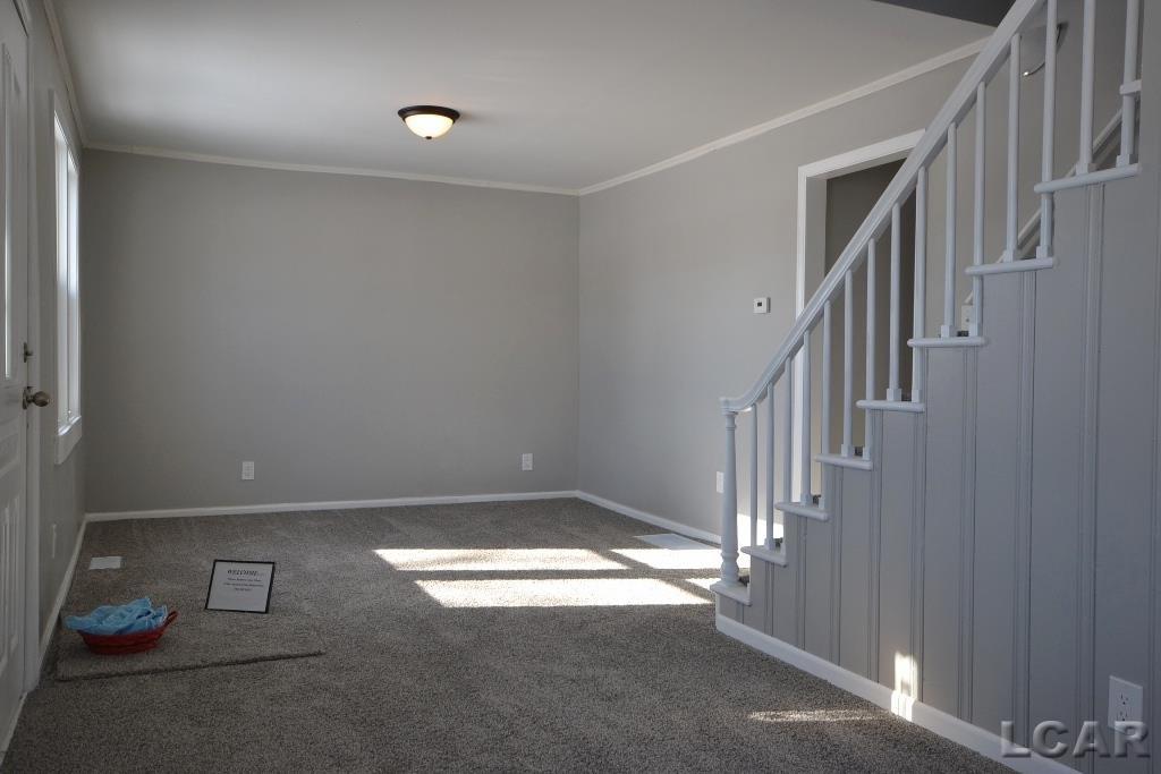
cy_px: 387
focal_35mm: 30
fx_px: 968
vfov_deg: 43.6
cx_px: 580
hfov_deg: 61.9
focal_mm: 20
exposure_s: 1/100
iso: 400
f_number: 5.6
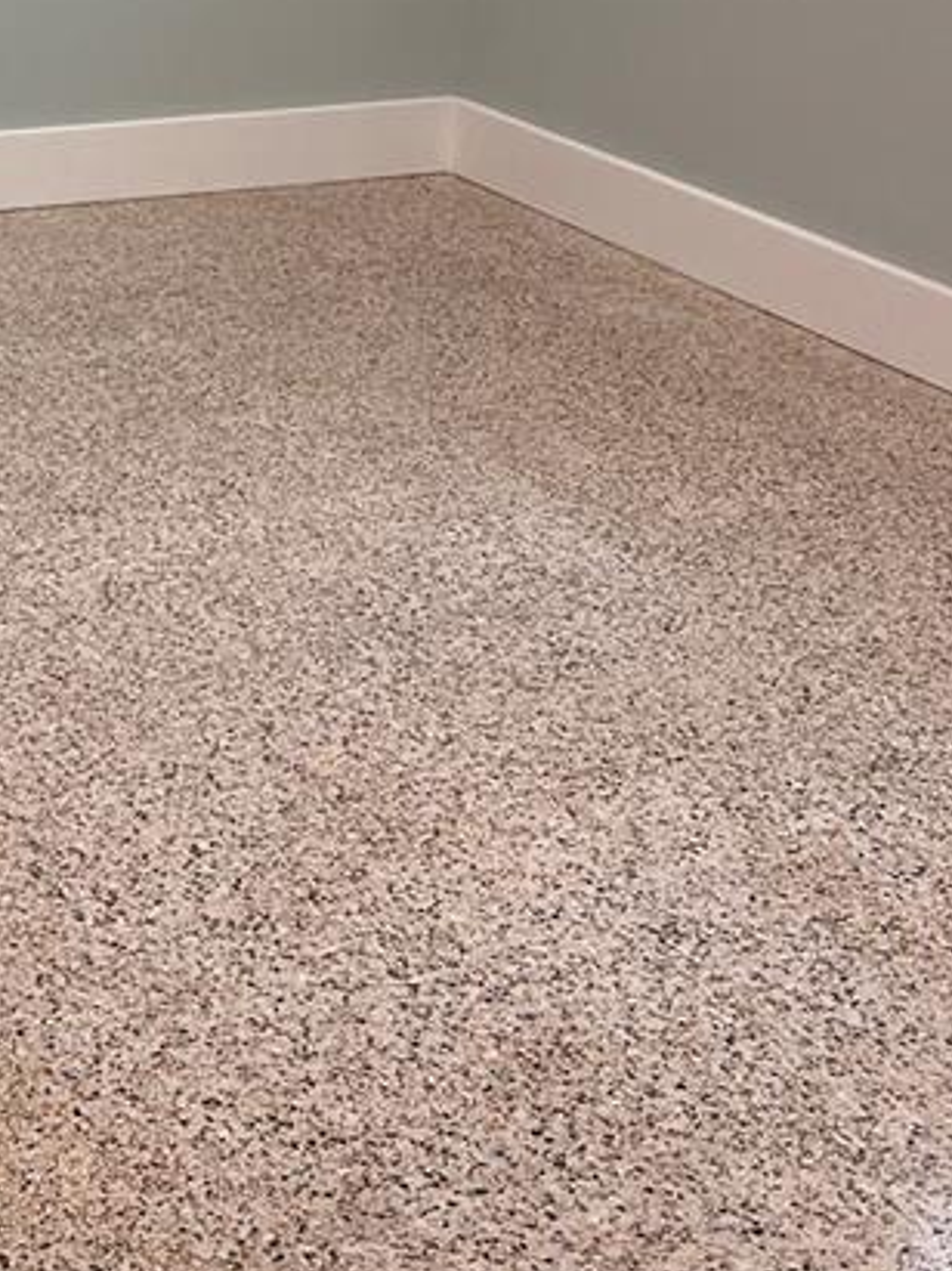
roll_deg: +1.1
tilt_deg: -9.3
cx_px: -201
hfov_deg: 18.3
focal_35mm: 76
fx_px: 2788
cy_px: 3
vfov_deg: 24.5
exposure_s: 1/60
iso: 80
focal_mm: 5.7
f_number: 1.5
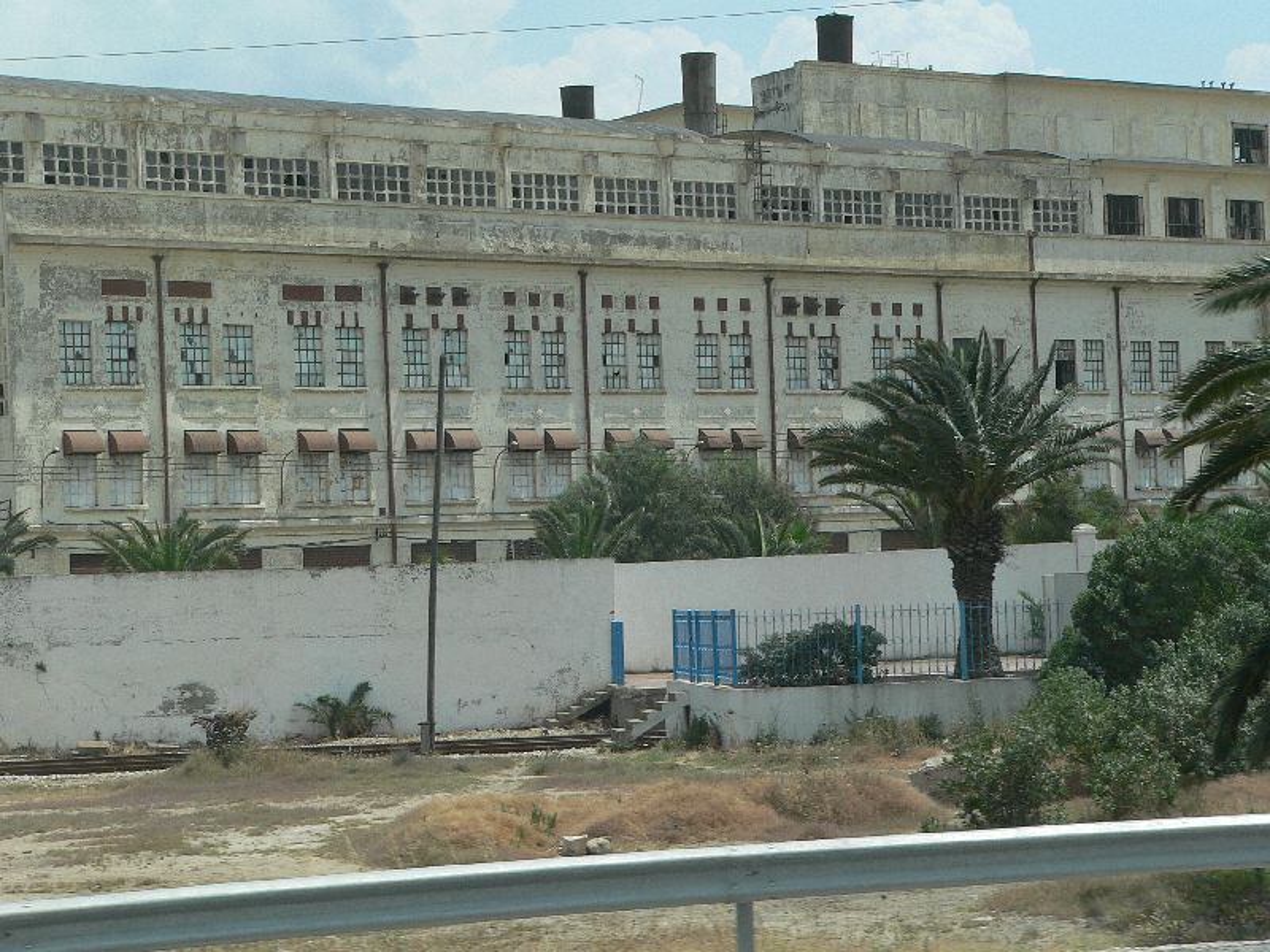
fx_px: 3008
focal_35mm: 82
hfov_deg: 23.8
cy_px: 476
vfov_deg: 18.0
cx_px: 635
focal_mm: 13.6
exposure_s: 1/500
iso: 80
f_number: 5.6
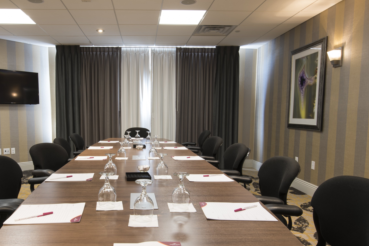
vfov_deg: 46.3
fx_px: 287
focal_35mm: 28
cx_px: 148
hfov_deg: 64.9
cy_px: 142
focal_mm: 15
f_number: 16
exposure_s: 2
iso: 100
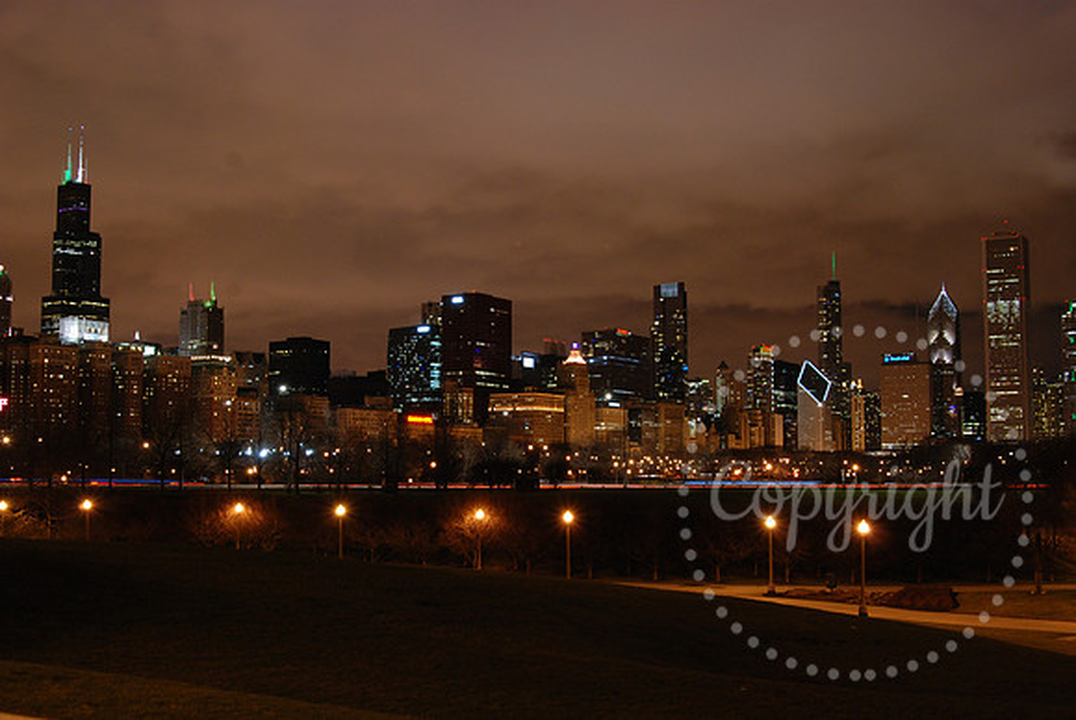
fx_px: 1257
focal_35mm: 42
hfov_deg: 46.4
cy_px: 360
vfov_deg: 32.0
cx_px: 538
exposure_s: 2
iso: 400
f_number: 7.1
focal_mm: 28
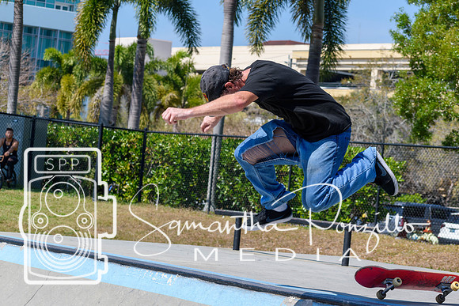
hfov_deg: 16.6
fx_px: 1569
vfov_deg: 11.2
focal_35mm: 123
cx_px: 230
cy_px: 153
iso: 200
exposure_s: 1/800
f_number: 7.1
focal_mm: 82
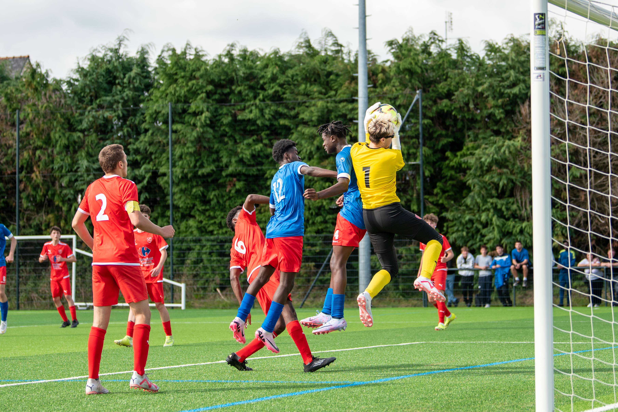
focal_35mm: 116
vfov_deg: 11.8
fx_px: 1999
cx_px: 317
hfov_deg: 17.6
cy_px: 117
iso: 200
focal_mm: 70
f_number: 2.8
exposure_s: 1/2000
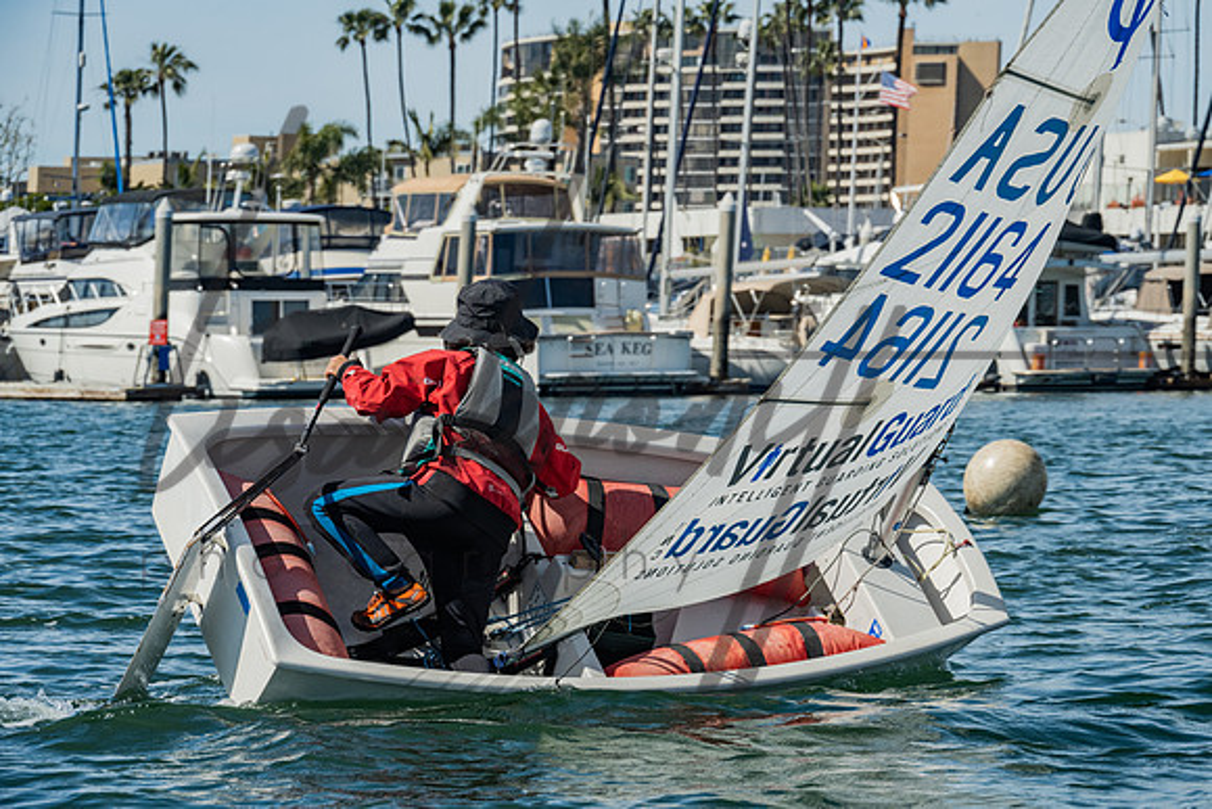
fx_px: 4675
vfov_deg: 9.9
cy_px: 432
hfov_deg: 14.8
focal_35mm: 139
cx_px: 647
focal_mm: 130
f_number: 10
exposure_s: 1/320
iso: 250
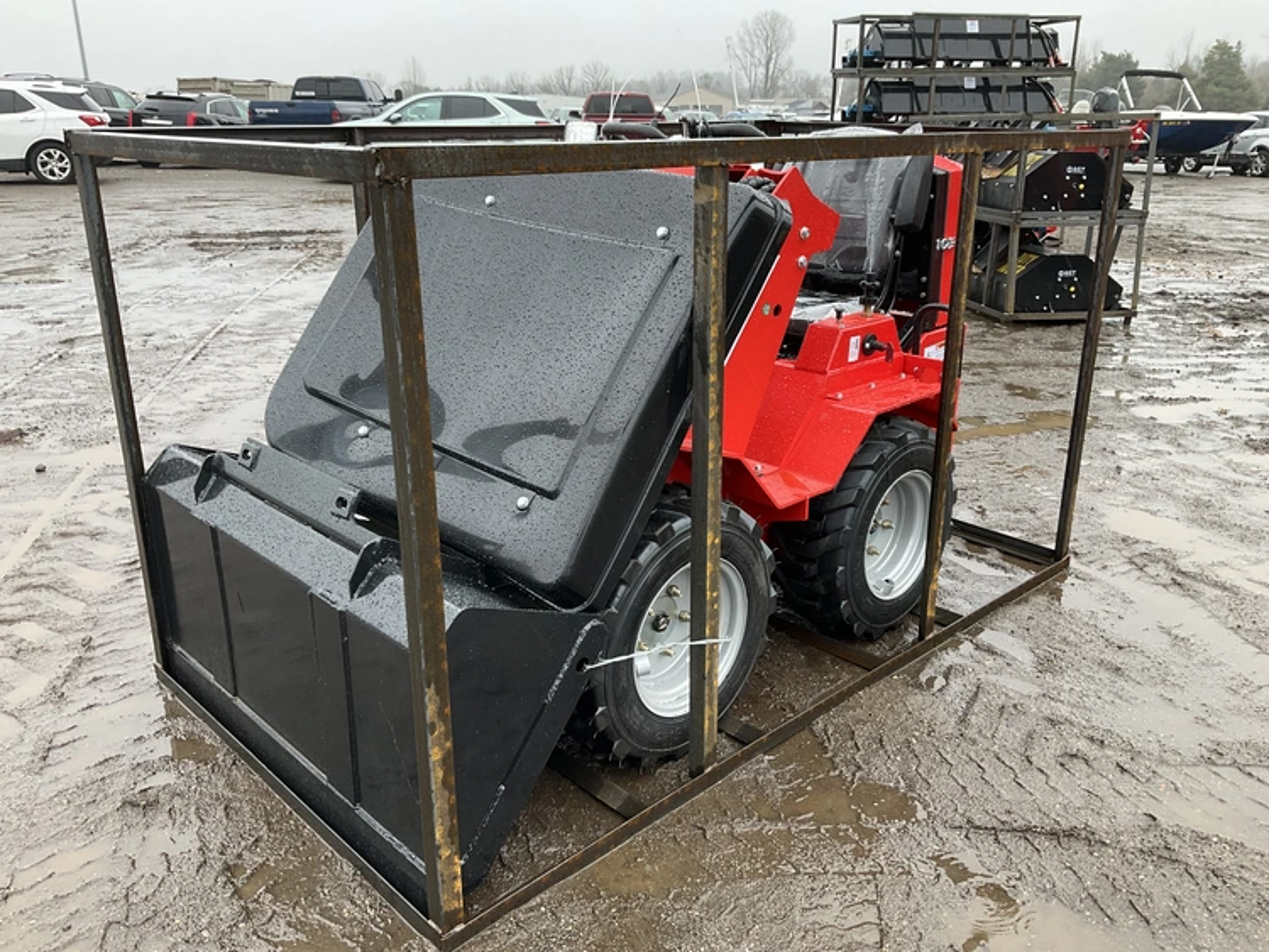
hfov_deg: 61.6
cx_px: 634
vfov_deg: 48.3
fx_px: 1063
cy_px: 476
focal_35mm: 29
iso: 25
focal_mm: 3
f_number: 1.8
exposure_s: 1/122
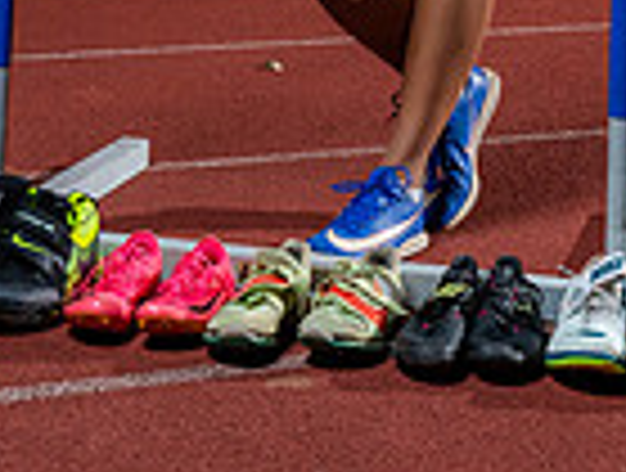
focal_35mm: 121
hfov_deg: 16.2
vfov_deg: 11.1
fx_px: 2194
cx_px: 329
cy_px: -490
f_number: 5.6
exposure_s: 1/250
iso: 1250
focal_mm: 39
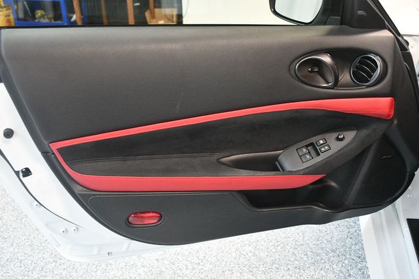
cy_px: 140
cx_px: 210
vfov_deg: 36.8
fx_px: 419
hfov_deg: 53.2
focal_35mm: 36
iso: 3200
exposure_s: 1/60
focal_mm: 24
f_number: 3.8
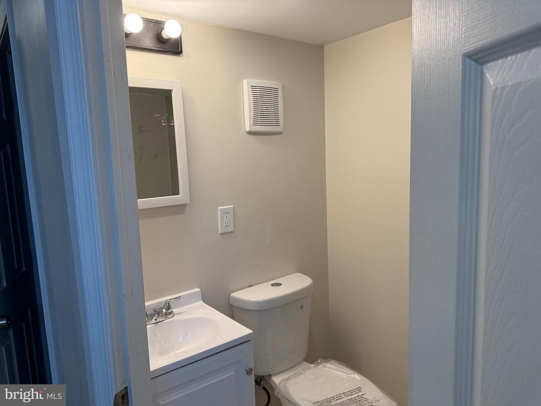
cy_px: 203
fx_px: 375
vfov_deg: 56.8
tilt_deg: -6.9
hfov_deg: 71.6
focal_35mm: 24
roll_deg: +2.6
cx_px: 270
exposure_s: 1/219
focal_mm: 6.76
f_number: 1.78
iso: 80
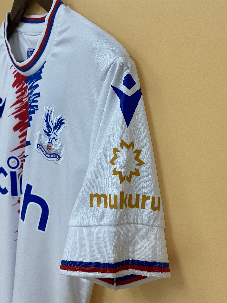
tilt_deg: -13.0
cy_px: 152
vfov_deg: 67.3
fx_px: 227
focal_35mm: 26
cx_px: 114
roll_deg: -5.1
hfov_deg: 53.1
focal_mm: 4.25
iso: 100
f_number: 1.8
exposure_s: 1/50
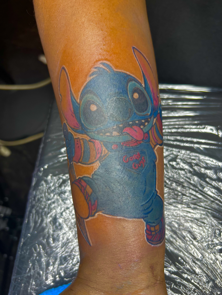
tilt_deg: -72.4
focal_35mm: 26
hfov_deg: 53.1
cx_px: 111
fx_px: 222
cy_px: 148
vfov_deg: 67.3
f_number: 1.5
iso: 40
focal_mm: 5.7
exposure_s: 1/120
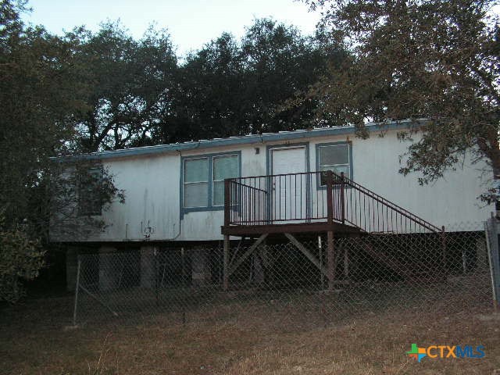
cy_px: 188
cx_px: 250
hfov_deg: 51.4
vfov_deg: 39.7
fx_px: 520
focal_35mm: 36
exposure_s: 1/40
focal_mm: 6
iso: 160
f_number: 3.2
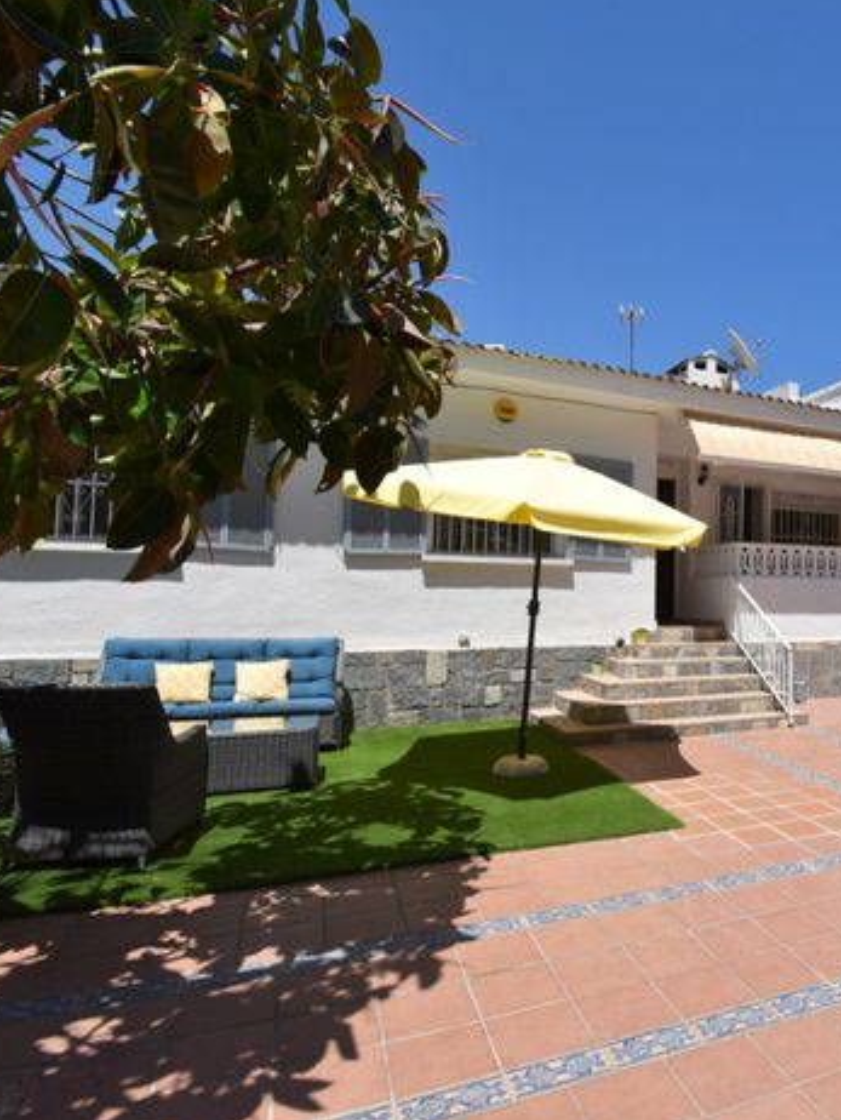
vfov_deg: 76.4
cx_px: 740
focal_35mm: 22
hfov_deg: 54.2
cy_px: 560
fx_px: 712
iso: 100
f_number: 9
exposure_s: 1/320
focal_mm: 10
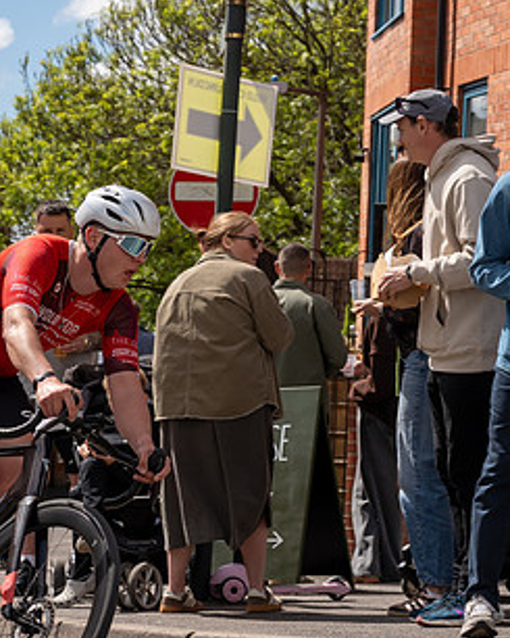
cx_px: 8
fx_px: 2169
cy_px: 321
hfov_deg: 13.2
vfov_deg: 16.7
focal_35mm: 115
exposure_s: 1/1000
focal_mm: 47
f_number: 5
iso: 125
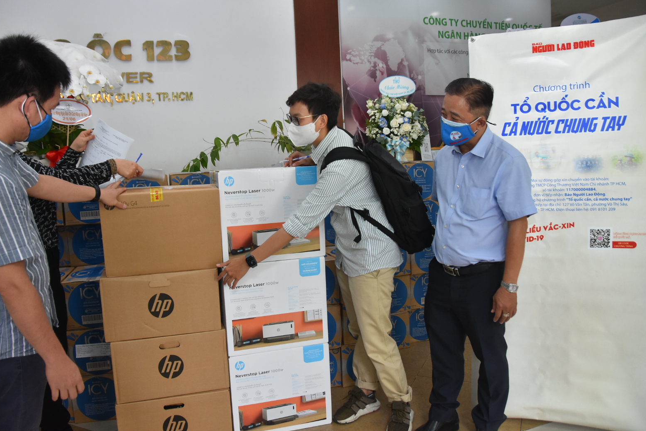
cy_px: 209
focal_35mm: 28
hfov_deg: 65.5
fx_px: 502
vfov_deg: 46.4
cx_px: 316
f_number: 3.5
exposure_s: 1/200
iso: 800
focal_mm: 18
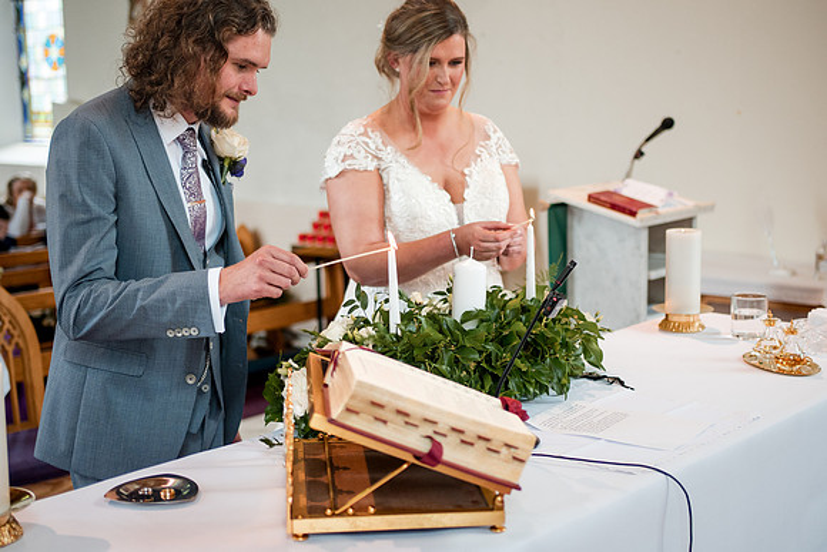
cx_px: 414
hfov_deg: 38.2
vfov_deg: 26.0
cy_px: 276
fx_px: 1195
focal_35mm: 52
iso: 1250
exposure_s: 1/500
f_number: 1.8
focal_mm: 35
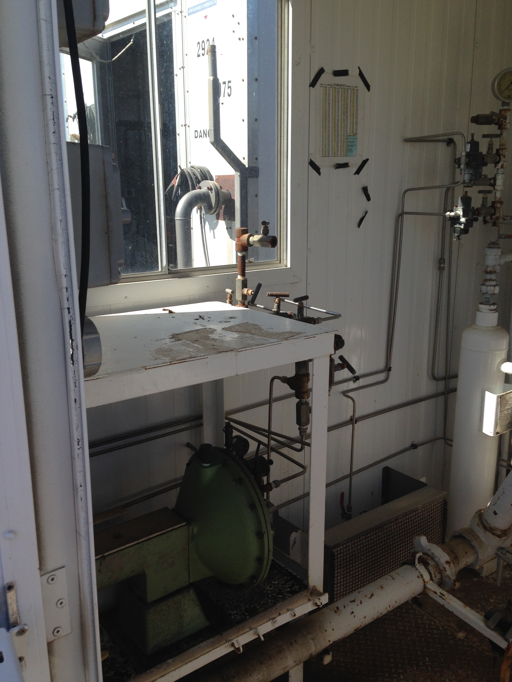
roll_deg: +0.4
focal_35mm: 33
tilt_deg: -13.2
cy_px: 341
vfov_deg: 55.4
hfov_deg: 42.9
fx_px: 651
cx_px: 256
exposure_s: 1/742
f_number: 2.4
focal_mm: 4.12
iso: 50
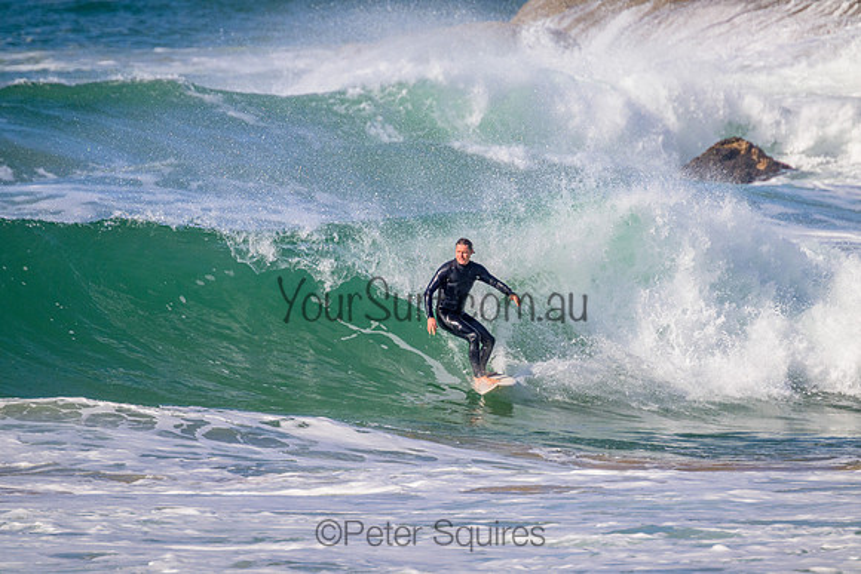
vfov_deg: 1.7
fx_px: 19137
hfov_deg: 2.6
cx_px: 430
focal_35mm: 800
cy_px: 287
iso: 1100
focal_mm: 800
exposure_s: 1/2000
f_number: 11
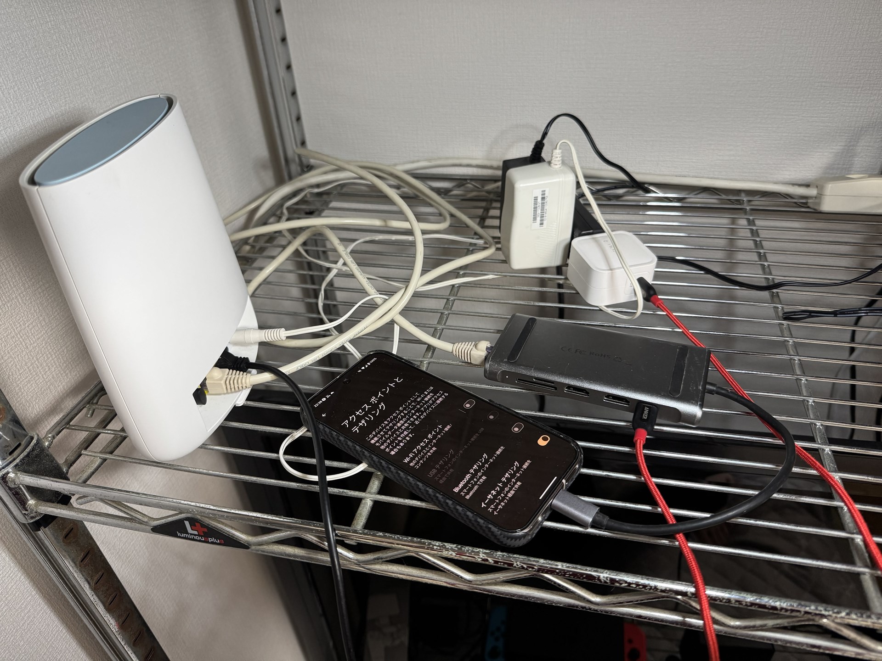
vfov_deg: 56.8
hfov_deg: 71.6
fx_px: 612
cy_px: 330
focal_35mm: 24
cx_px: 441
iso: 200
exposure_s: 1/66
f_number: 1.78
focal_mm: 6.76
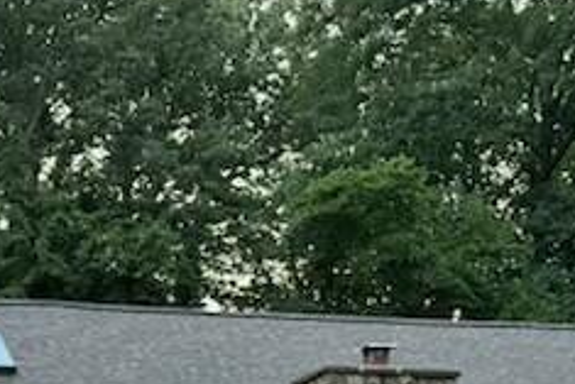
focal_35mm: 136
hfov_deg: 15.0
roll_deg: +1.1
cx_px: 122
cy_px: 514
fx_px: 2173
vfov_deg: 9.9
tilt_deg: +4.6
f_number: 1.78
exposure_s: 1/30
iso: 400
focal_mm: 6.76
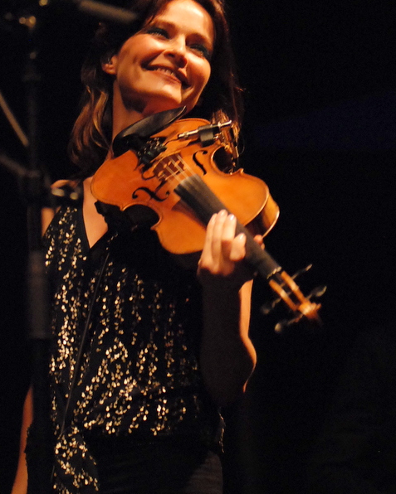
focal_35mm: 136
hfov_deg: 11.4
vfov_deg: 14.2
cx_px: 198
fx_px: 1992
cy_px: 271
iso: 1600
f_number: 2.8
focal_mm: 80
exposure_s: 1/125
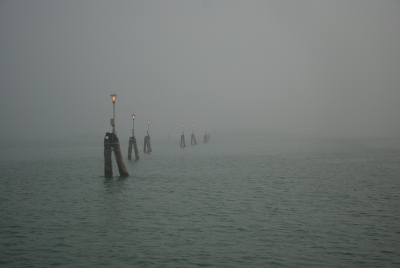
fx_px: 935
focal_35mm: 84
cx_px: 200
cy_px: 134
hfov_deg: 24.2
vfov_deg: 16.3
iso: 100
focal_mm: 56
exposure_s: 1/160
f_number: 4.5
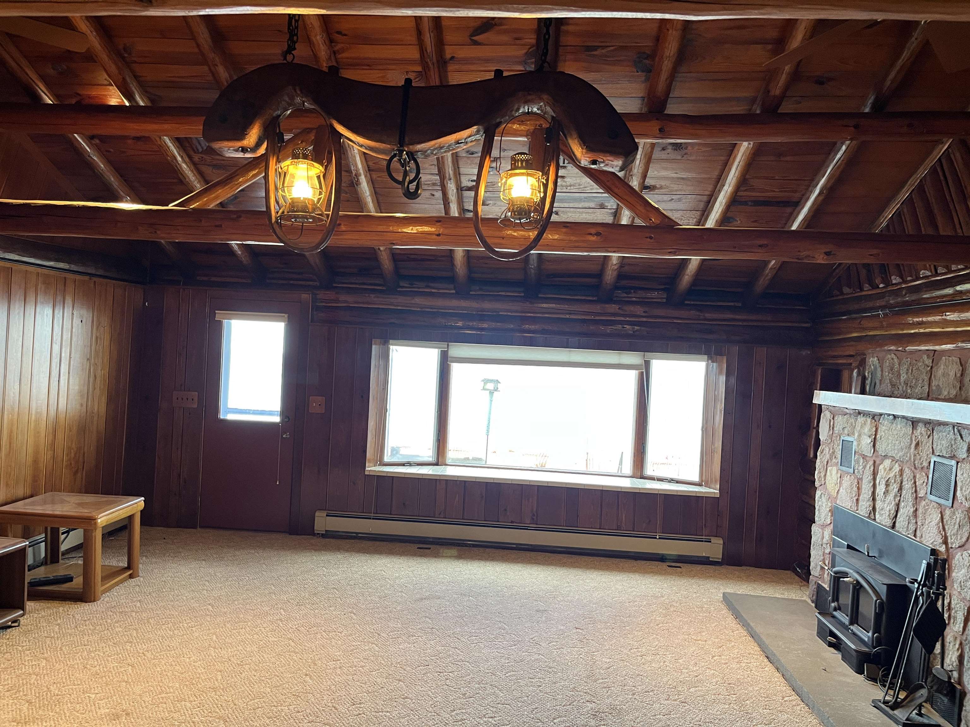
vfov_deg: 53.1
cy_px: 364
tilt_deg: -0.6
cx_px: 485
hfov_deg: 67.3
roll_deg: -3.0
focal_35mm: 26
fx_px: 729
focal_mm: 5.1
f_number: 1.6
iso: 125
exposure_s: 1/60
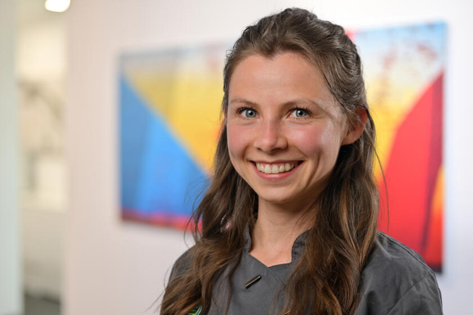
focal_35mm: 105
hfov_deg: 19.5
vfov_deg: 13.0
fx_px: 1379
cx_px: 236
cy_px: 158
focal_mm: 105
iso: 200
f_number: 5.6
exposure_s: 1/200
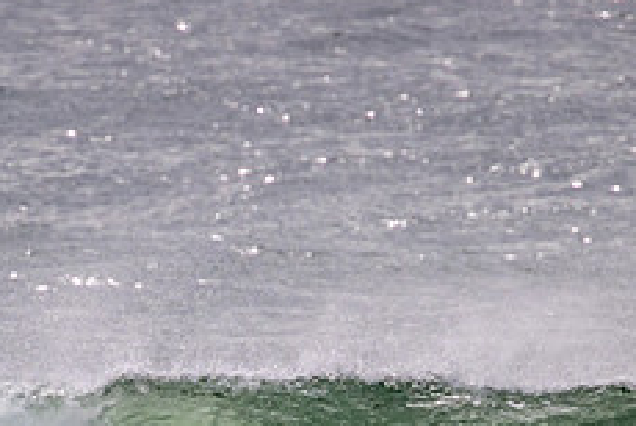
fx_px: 35643
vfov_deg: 0.7
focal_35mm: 2015
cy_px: 521
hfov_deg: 1.0
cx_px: 310
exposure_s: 1/2000
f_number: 11
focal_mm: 800
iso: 1000
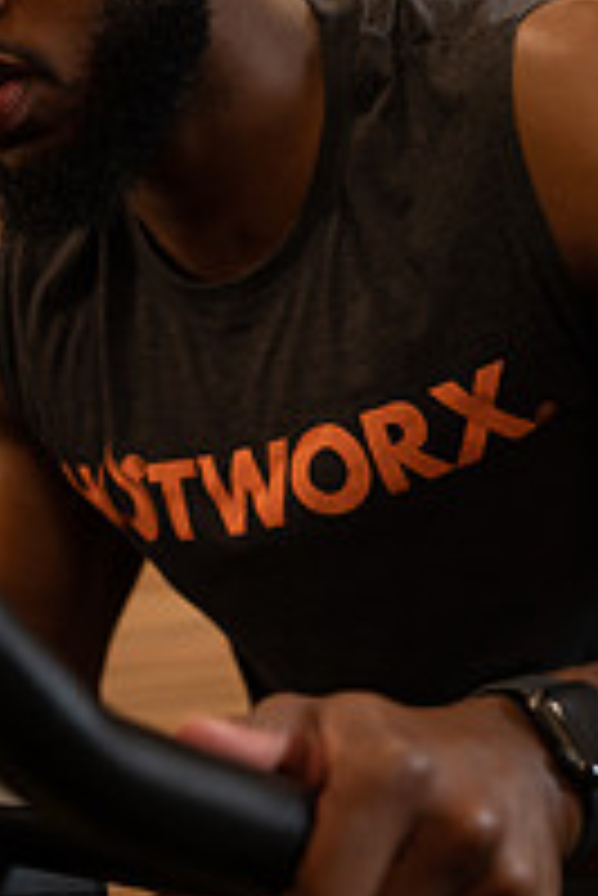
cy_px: 477
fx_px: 1965
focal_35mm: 79
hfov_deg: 17.2
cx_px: 130
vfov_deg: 25.6
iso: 400
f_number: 2.8
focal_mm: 35
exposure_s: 1/160
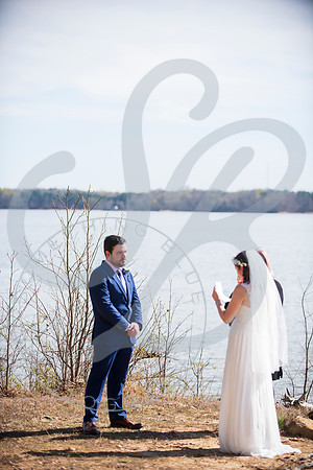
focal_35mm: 98
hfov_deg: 14.0
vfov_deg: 20.8
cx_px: 156
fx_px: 1278
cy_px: 235
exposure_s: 1/800
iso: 100
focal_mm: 98
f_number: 2.8
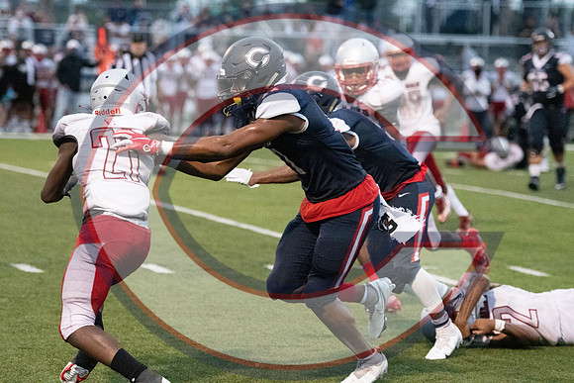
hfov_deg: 11.2
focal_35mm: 183
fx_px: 2918
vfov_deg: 7.5
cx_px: 287
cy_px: 192
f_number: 2.8
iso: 18000
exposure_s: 1/2500
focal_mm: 122
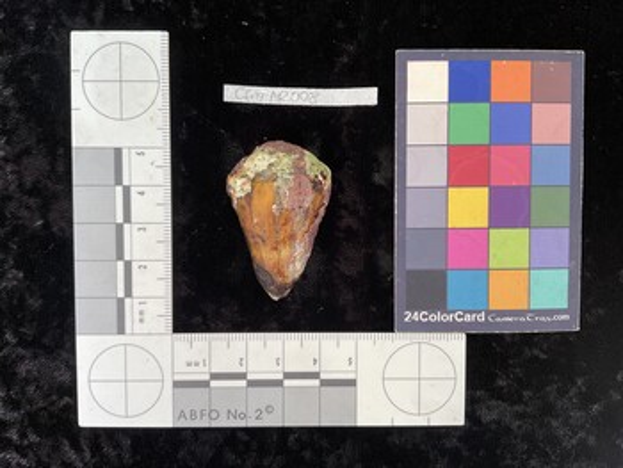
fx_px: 522
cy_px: 234
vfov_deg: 48.3
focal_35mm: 29
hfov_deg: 61.6
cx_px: 312
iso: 50
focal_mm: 3
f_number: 1.8
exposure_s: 1/120
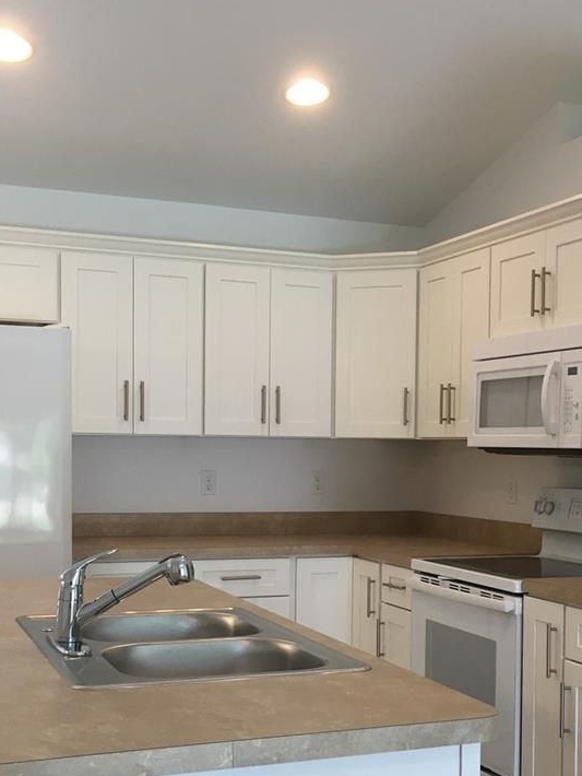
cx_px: 340
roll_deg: -0.9
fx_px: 1098
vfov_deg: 38.6
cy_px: 493
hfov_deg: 29.6
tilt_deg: -2.2
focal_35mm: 49
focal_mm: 4.15
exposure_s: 1/30
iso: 25
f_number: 2.2
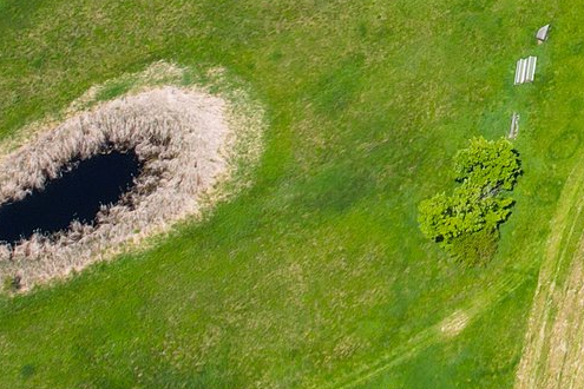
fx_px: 1476
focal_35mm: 91
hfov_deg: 19.1
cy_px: -94
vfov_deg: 14.5
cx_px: 918
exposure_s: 1/1600
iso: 100
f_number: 2.8
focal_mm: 8.38
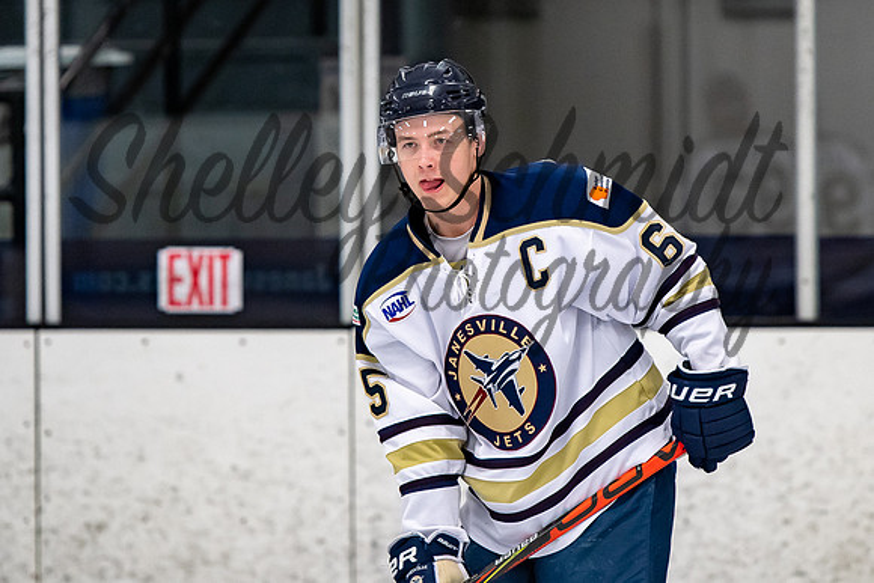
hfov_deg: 4.9
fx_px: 10199
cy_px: 194
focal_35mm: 420
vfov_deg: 3.3
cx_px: 413
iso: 800
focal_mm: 190
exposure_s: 1/800
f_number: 3.2
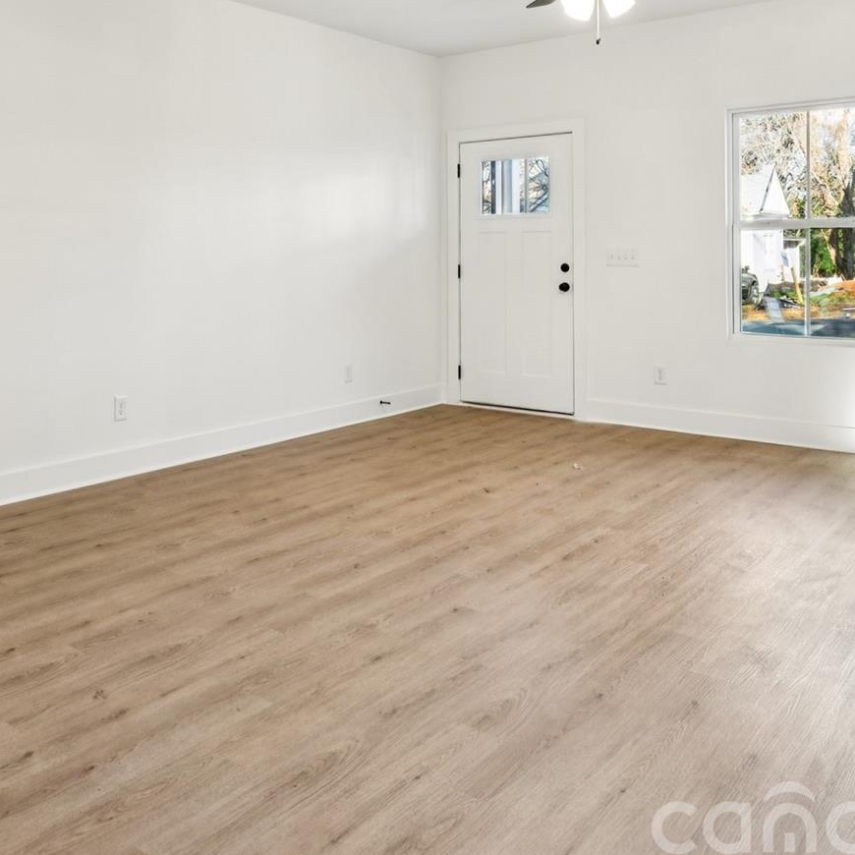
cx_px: 237
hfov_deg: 48.5
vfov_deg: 48.4
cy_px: 231
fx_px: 917
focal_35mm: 33
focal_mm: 16.4
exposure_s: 1/3.33
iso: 100
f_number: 11
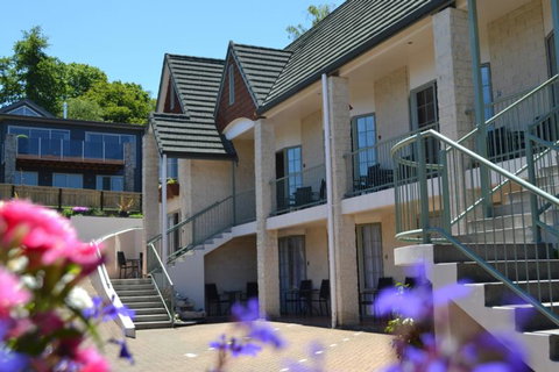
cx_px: 280
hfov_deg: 46.4
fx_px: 652
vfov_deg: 31.9
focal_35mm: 42
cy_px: 186
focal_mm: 28
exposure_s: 1/160
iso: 100
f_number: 6.3
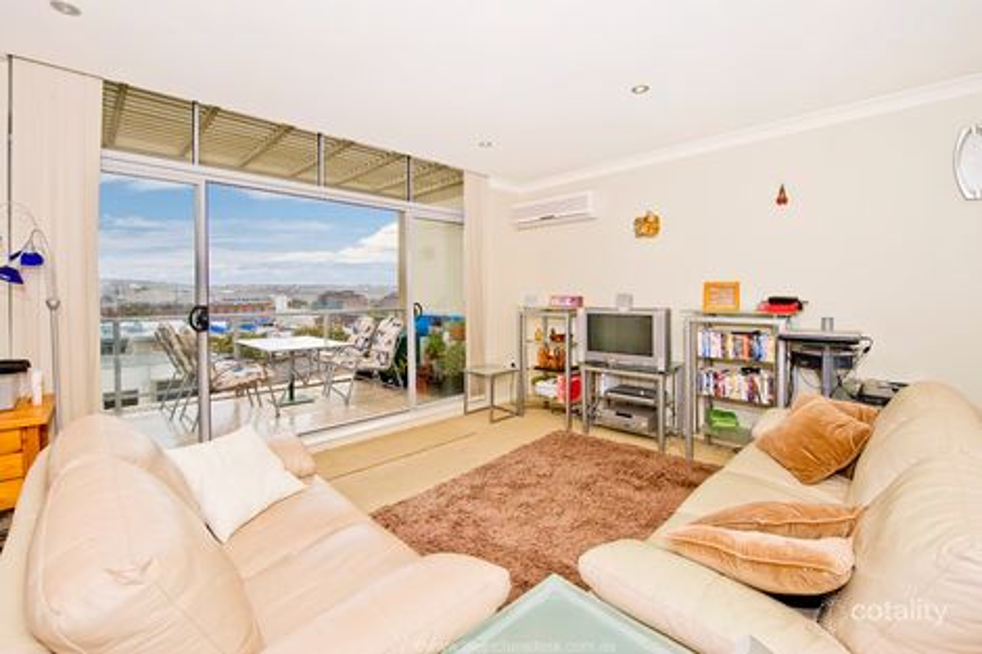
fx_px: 409
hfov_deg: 100.4
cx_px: 491
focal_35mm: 15
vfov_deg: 77.3
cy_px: 327
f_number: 8
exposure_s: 1/160
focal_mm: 15
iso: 100
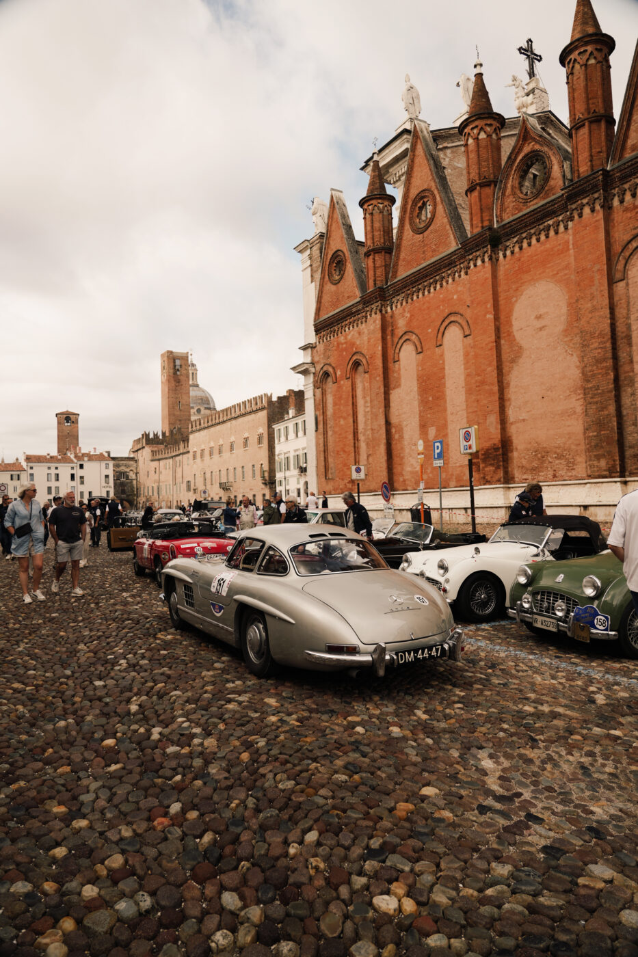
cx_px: 319
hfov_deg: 53.1
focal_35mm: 24
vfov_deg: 73.8
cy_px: 478
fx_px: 638
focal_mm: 24
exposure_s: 1/250
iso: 100
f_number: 4
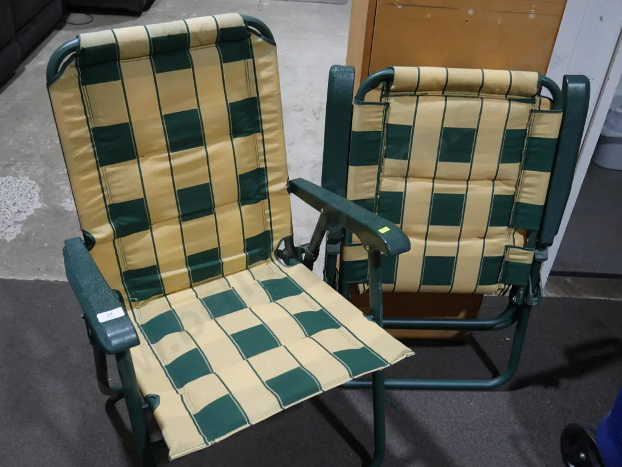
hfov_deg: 51.3
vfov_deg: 39.7
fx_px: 647
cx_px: 311
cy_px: 234
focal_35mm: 36
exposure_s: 1/60
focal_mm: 18
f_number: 4
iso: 200
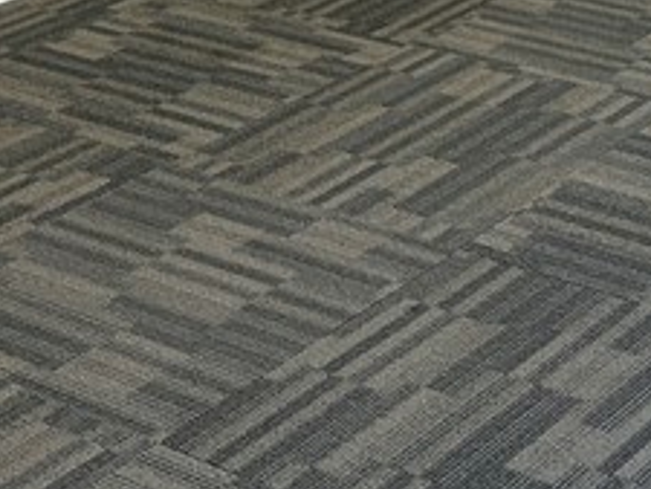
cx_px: 738
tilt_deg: -5.5
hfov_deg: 17.4
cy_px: -521
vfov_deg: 12.0
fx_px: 2051
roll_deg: -0.7
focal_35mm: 109
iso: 80
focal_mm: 6.86
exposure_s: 1/120
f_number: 1.78
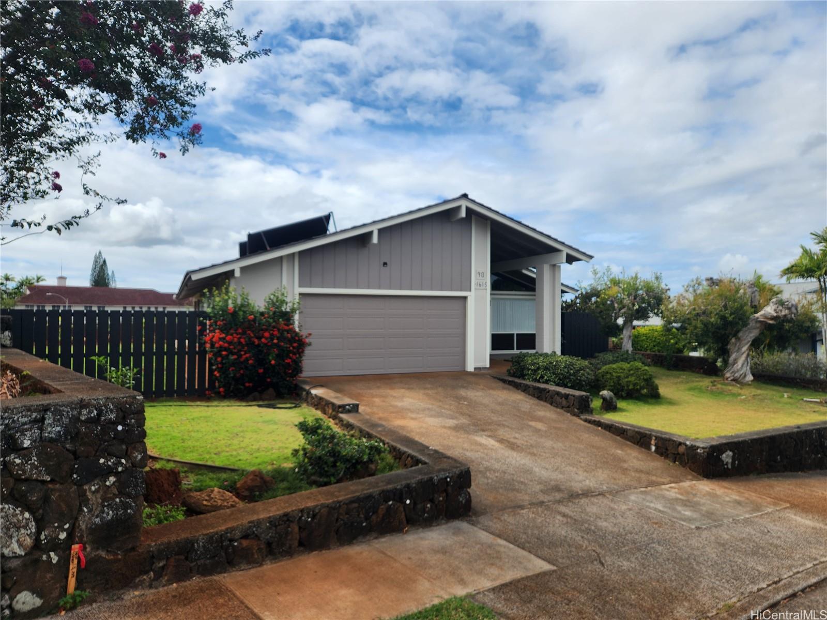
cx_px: 414
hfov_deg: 73.9
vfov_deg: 58.9
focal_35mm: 23
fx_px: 549
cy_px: 310
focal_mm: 5.4
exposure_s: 1/1255
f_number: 1.8
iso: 20
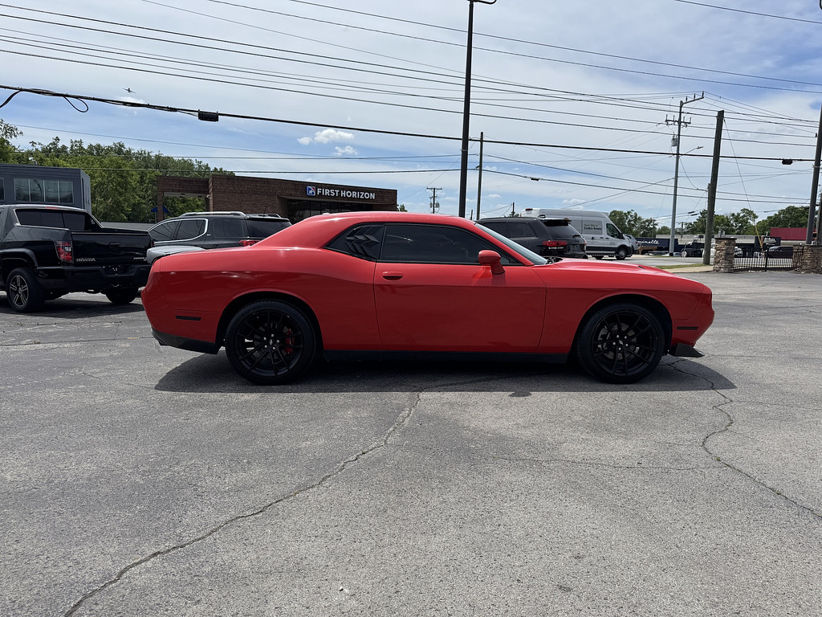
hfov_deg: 71.6
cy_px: 308
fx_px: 570
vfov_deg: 56.8
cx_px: 411
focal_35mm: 24
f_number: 1.78
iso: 80
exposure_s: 1/7092
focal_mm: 6.76
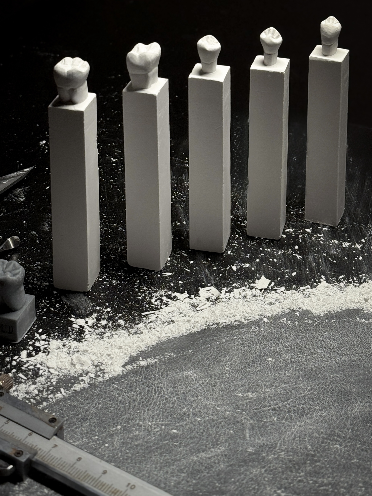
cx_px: 182
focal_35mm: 52
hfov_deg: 28.0
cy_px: 241
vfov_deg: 36.8
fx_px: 745
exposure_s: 1/100
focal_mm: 6.76
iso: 125
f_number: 1.8
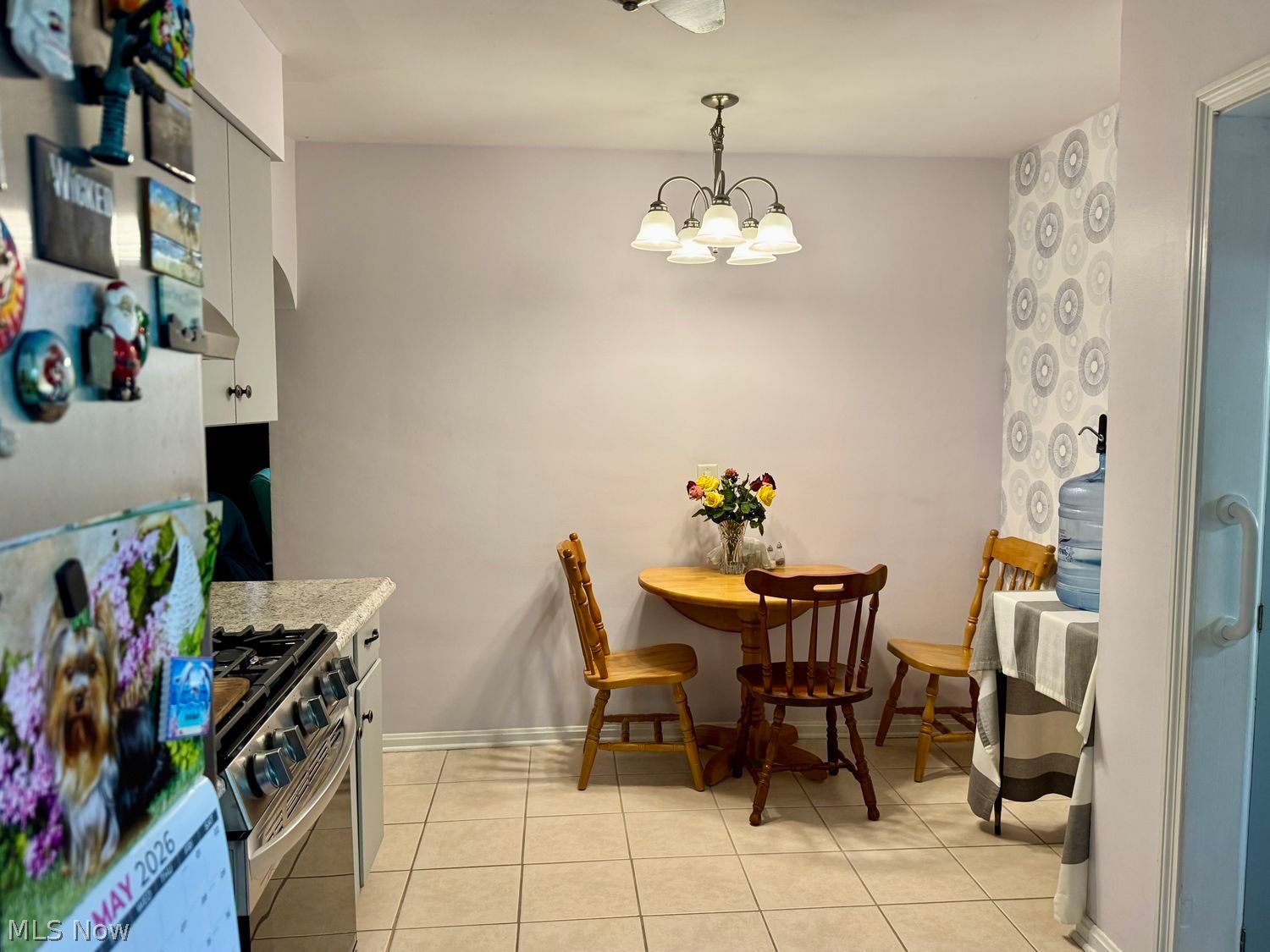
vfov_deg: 56.8
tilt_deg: -5.1
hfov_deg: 71.6
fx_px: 881
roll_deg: +1.4
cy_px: 476
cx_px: 635
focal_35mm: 24
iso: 200
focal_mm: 6.76
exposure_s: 1/120
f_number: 1.78
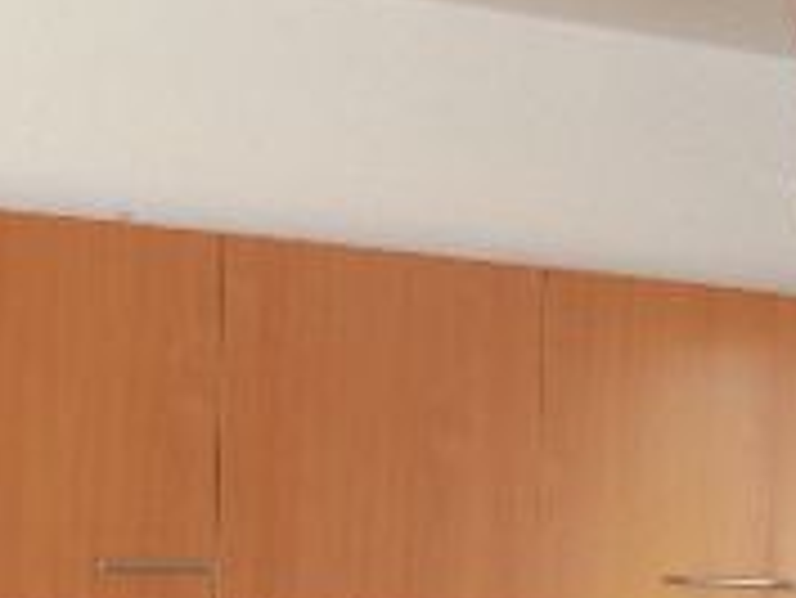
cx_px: 996
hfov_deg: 13.4
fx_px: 3291
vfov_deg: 10.1
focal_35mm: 143
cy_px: 881
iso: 80
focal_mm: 6
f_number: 2.8
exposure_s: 1/30
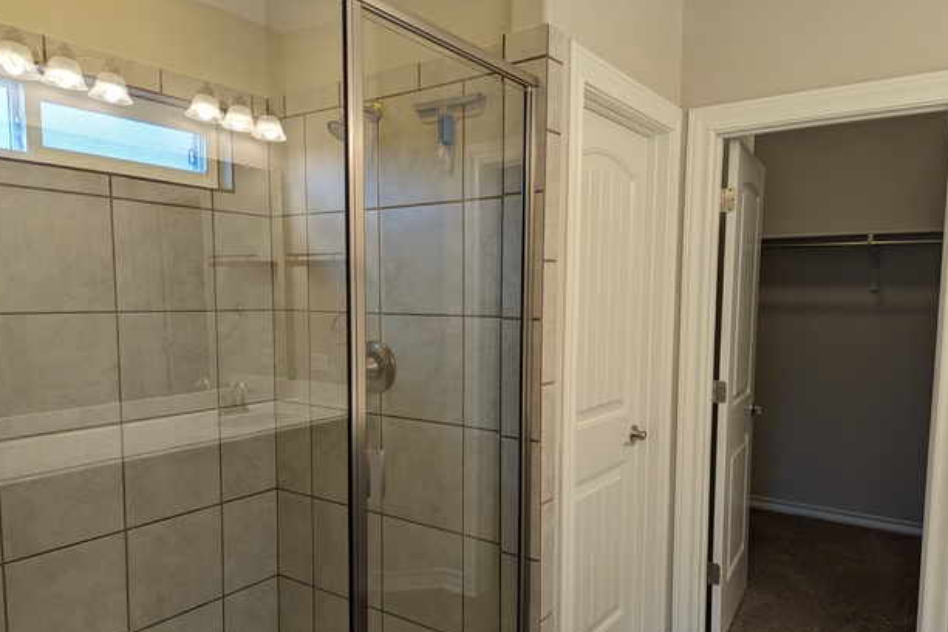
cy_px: 368
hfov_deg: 69.4
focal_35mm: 26
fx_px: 685
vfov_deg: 49.4
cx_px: 470
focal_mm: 6.81
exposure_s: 1/120
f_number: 1.85
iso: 119
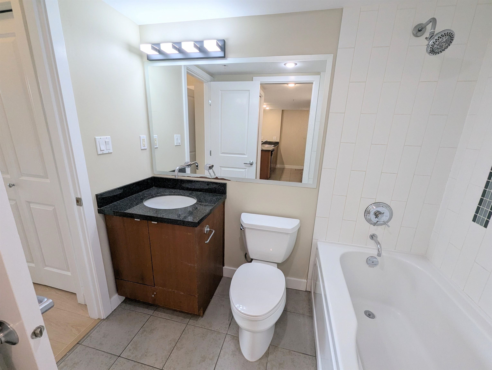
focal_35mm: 13
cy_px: 185
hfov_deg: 106.1
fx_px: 185
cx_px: 246
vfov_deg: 90.1
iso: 50
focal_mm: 1.95
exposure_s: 1/120
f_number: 2.2
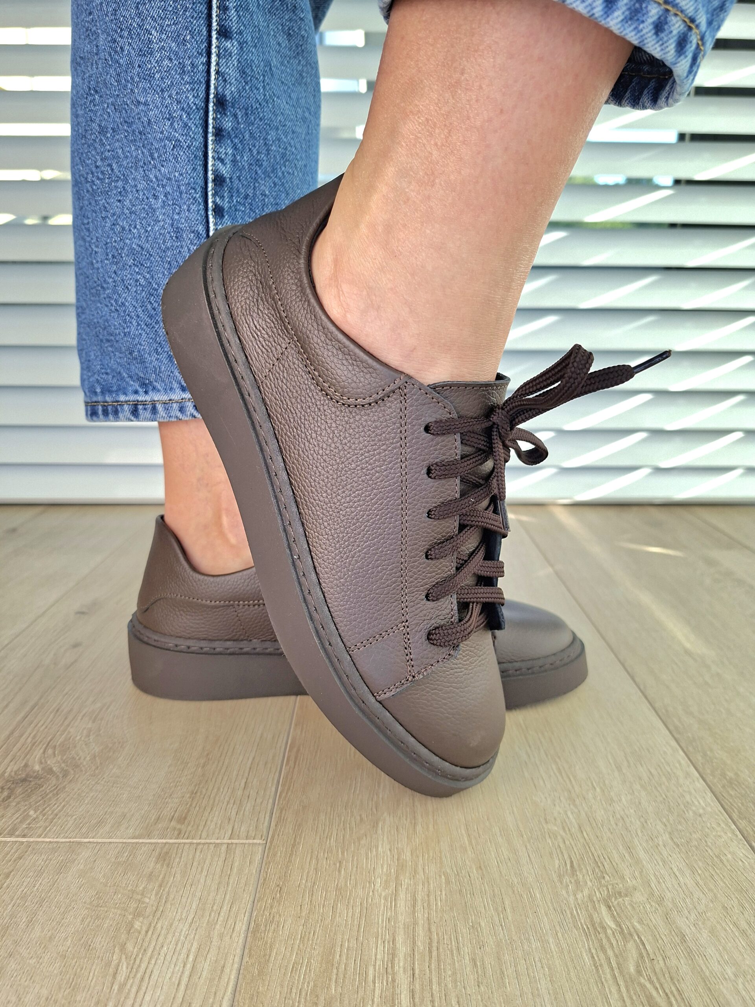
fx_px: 669
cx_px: 378
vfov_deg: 73.9
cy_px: 504
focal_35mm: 23
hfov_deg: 58.9
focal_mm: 5.54
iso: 50
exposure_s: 1/161
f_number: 1.8
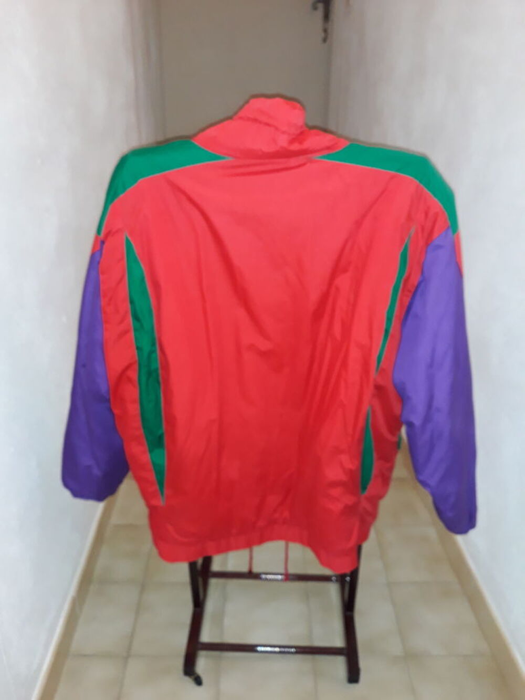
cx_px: 262
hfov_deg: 51.4
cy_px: 350
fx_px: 546
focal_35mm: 27
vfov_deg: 65.3
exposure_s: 1/33
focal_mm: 3.71
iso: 200
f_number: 1.7
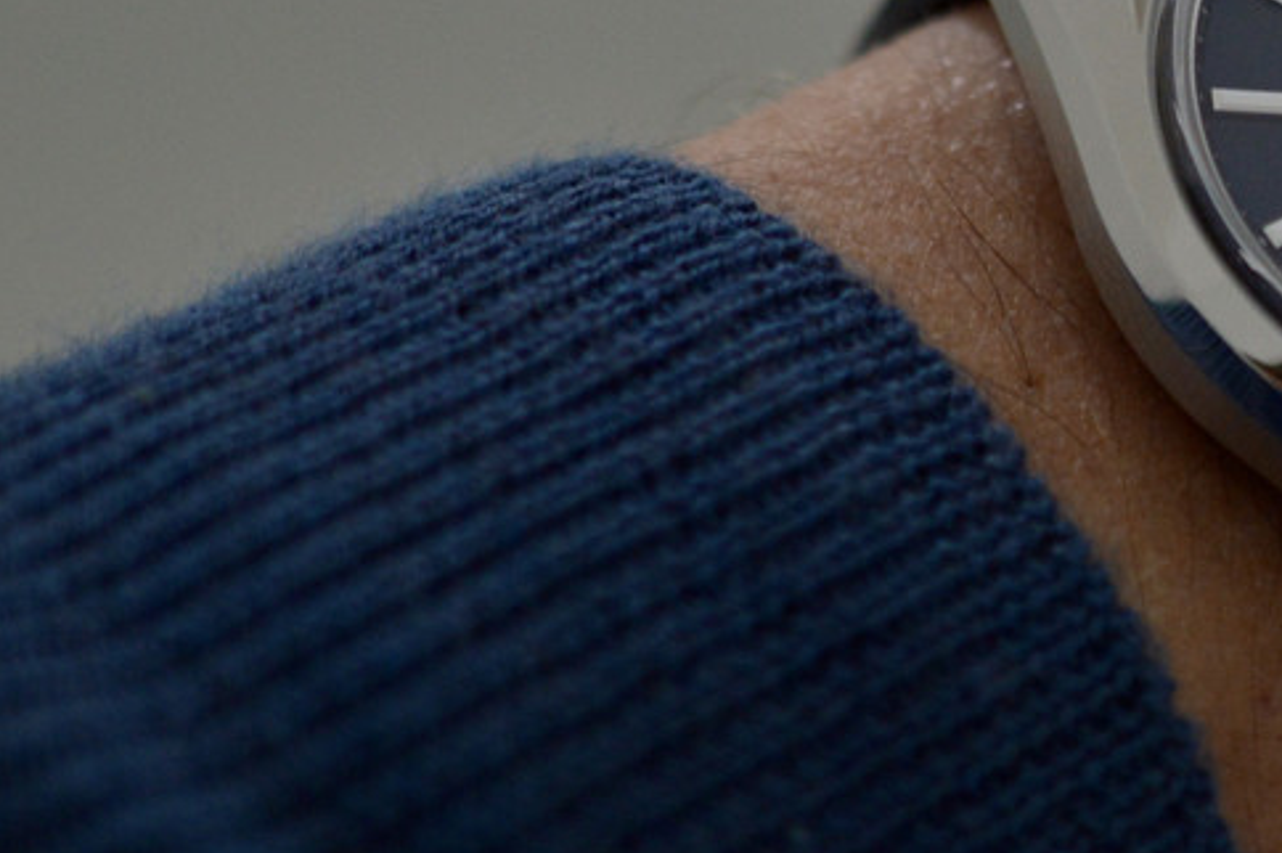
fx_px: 5302
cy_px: 162
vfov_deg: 9.2
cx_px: 1421
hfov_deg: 13.5
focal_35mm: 149
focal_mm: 40
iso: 640
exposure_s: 1/60
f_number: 3
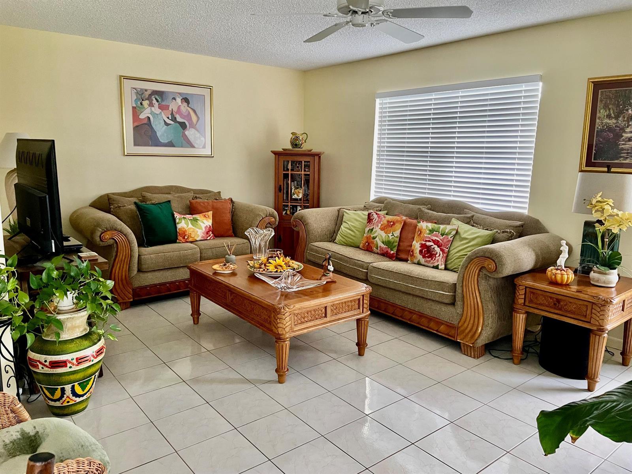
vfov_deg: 53.1
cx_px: 316
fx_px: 475
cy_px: 237
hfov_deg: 67.3
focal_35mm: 26
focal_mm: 4.2
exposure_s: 1/60
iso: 200
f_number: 1.6
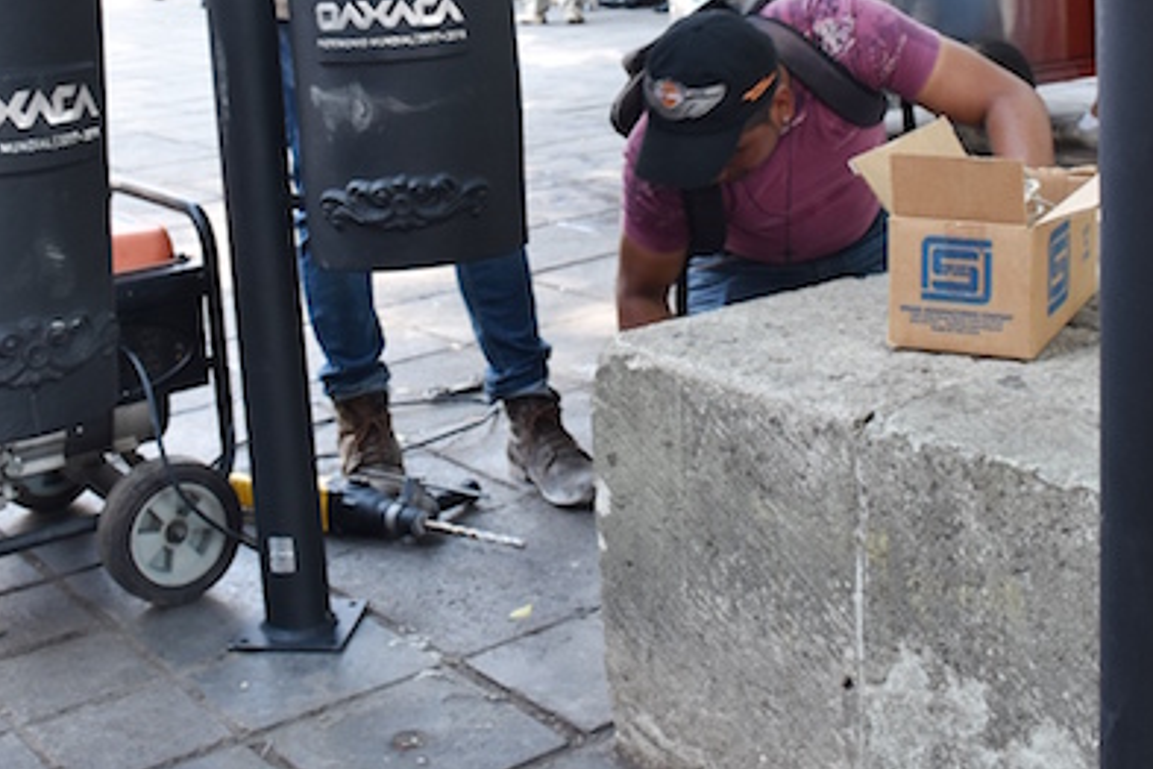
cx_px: 557
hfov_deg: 36.2
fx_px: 1761
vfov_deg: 23.8
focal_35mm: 55
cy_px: 56
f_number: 5
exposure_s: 1/100
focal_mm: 18
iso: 200
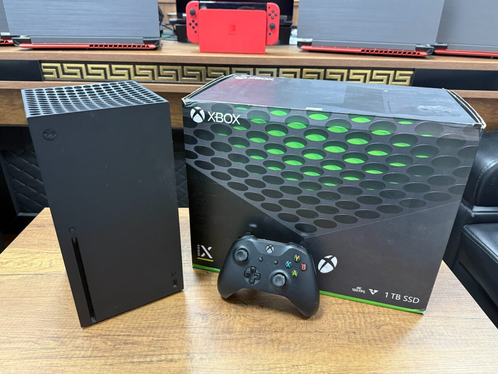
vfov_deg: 56.8
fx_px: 345
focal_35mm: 24
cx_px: 249
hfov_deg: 71.6
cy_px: 187
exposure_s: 1/50
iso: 640
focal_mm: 6.76
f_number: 1.78
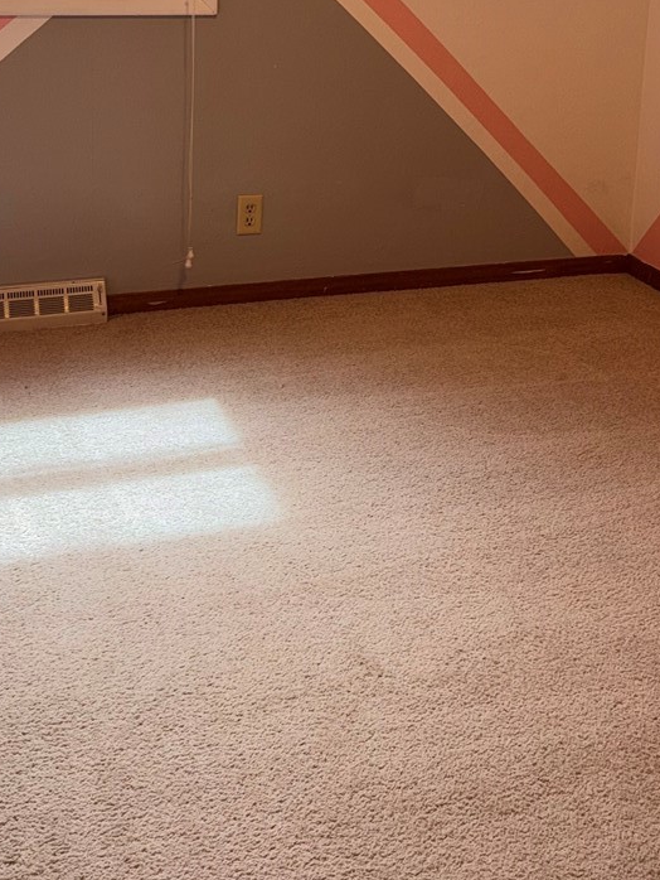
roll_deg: -3.3
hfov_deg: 26.5
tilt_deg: -11.5
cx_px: 394
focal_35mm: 55
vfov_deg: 33.5
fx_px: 1397
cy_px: 129
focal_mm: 6.76
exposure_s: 1/33
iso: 50
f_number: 1.78
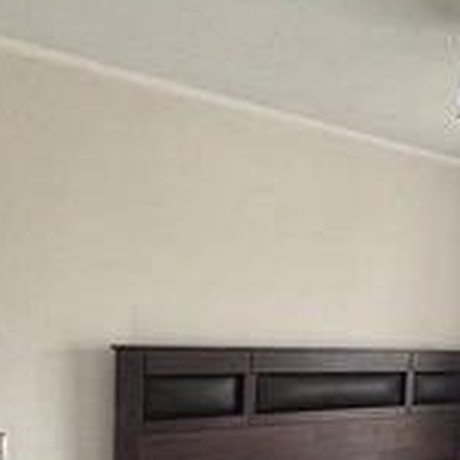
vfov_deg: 43.8
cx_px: 506
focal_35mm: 36
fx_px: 541
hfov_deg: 38.2
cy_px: 369
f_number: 2.2
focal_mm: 2.22
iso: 125
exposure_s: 1/99
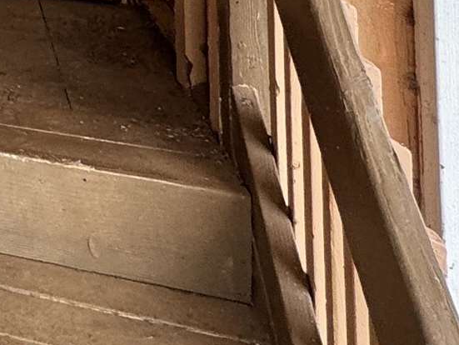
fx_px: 1035
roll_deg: -2.1
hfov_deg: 17.0
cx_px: -500
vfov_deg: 15.3
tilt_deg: +4.1
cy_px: -338
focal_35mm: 78
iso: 50
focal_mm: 2.22
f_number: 2.2
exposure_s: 1/133
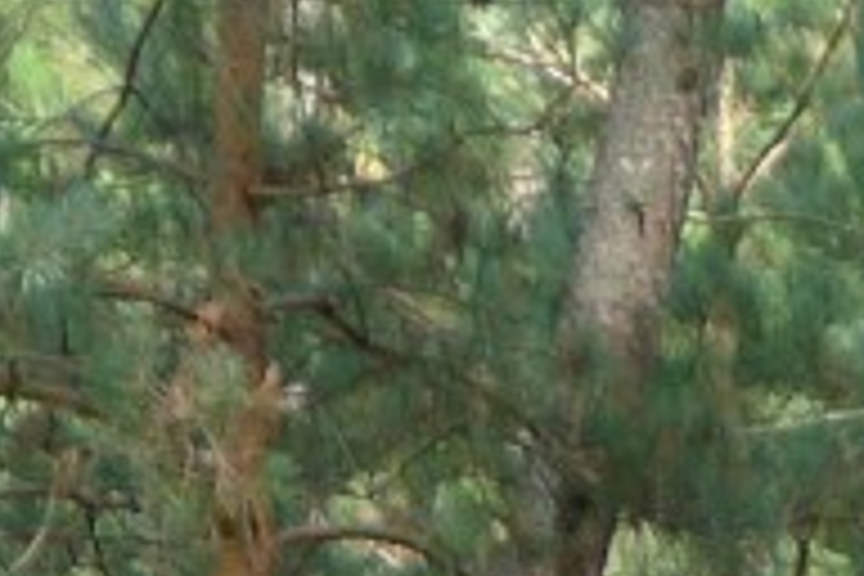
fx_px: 17999
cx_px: 1181
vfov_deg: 1.8
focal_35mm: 750
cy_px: 1364
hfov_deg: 2.7
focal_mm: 19.2
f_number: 3.3
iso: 80
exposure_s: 1/160
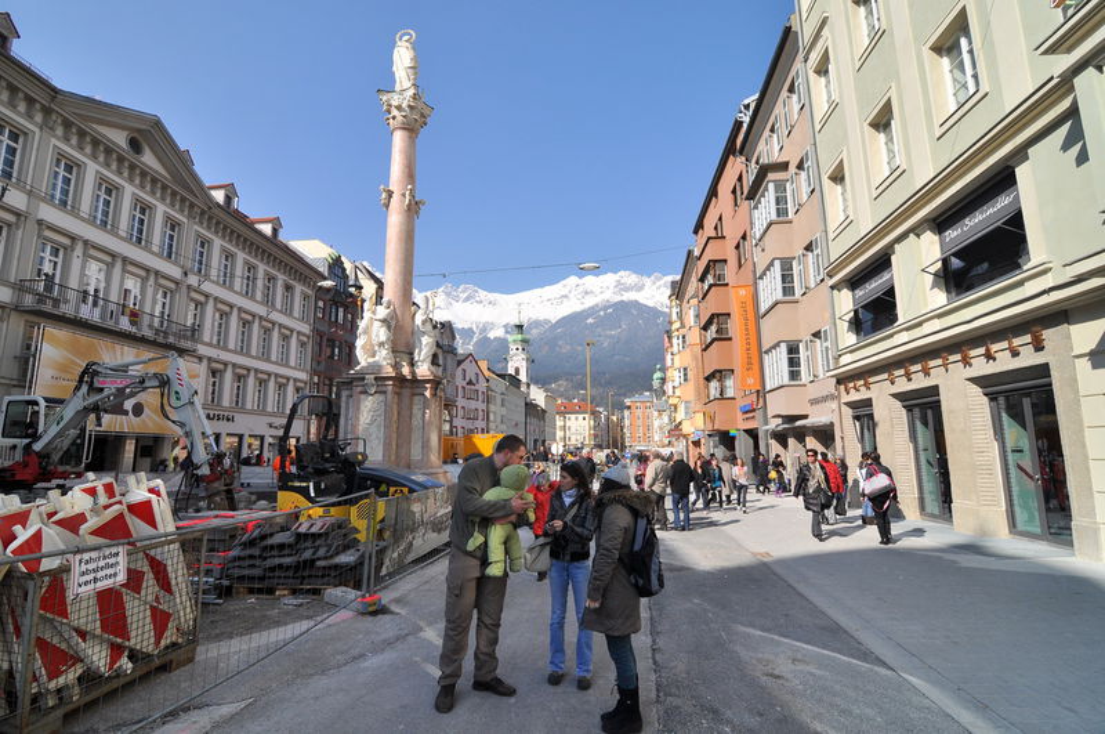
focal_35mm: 16
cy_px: 367
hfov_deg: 95.1
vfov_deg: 71.9
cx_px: 552
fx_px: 506
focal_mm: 11
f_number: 9
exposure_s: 1/320
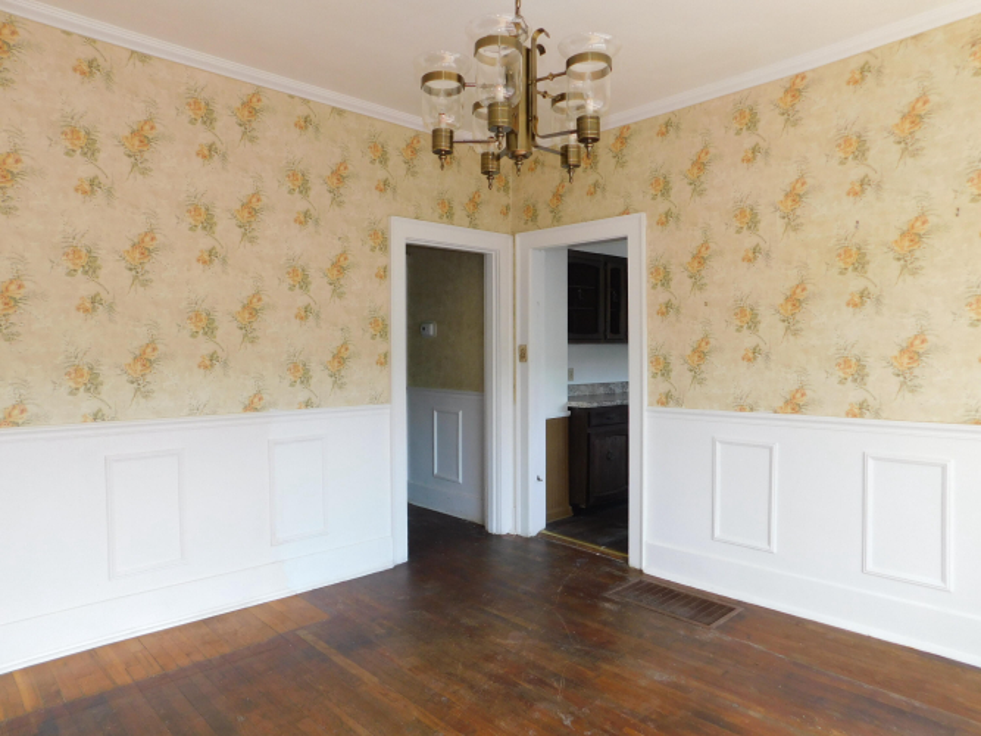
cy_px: 368
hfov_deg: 73.9
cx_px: 490
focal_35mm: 23
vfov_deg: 58.9
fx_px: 652
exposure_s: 1/80
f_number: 3
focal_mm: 4
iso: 125
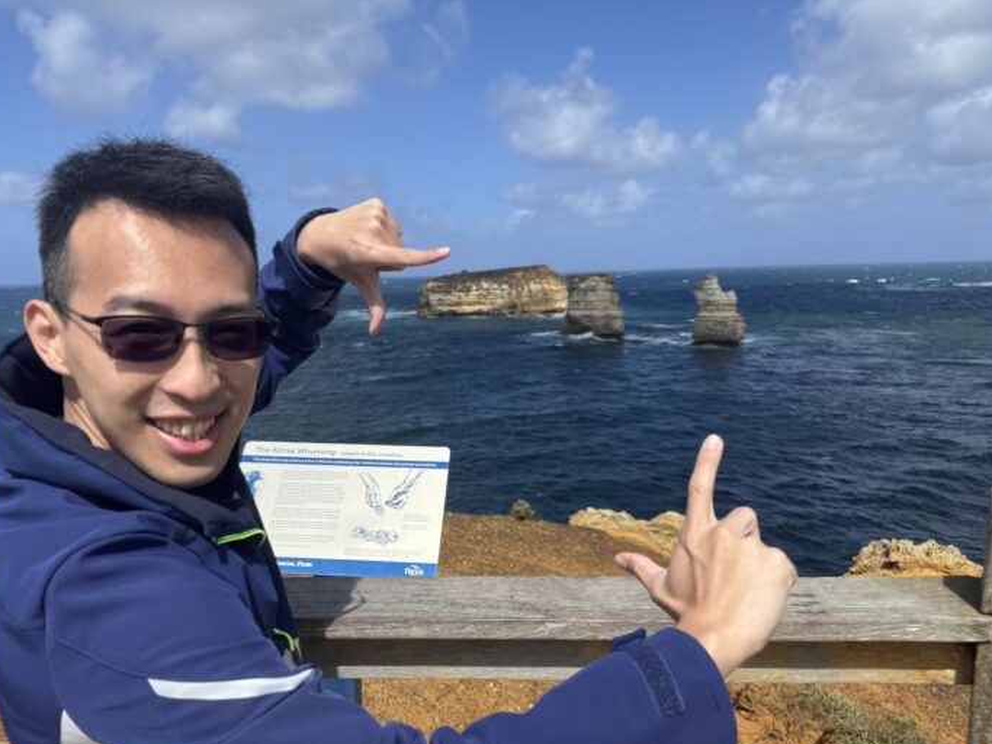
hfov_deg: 65.2
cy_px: 416
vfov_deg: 51.2
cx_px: 450
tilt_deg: -10.4
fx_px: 774
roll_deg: +3.7
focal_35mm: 27
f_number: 1.78
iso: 80
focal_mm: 6.76
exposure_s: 1/4608
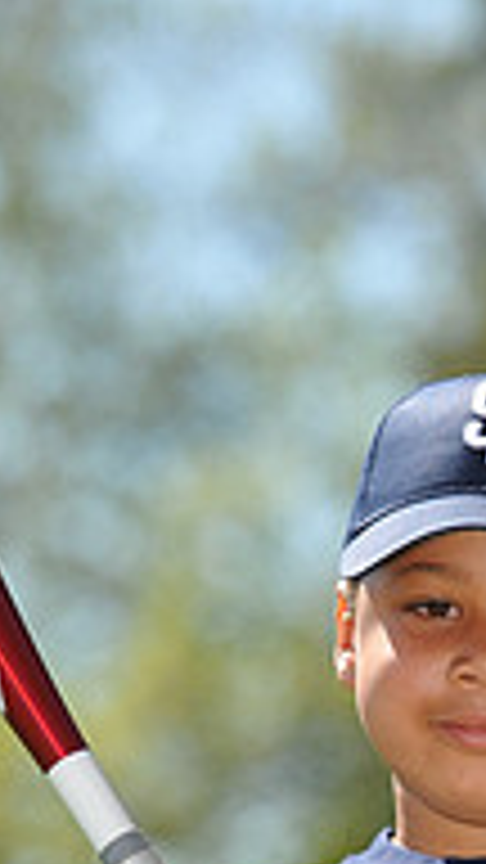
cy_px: 1012
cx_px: 324
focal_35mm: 355
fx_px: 8133
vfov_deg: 6.1
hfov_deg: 3.4
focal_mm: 112
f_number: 4
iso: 200
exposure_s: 1/1250
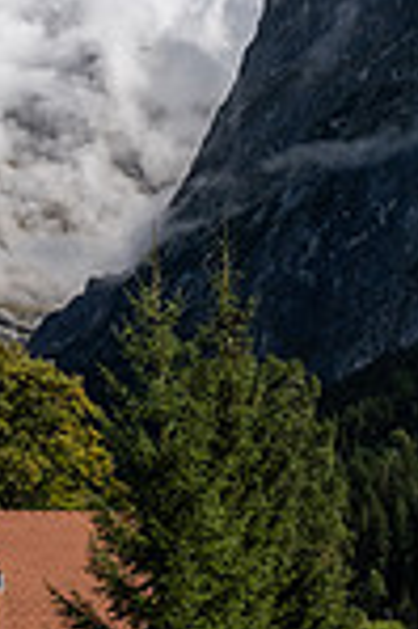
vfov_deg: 18.2
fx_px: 1955
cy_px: 165
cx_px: -160
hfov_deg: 11.8
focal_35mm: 112
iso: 320
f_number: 5.6
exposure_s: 1/800
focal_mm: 24.9
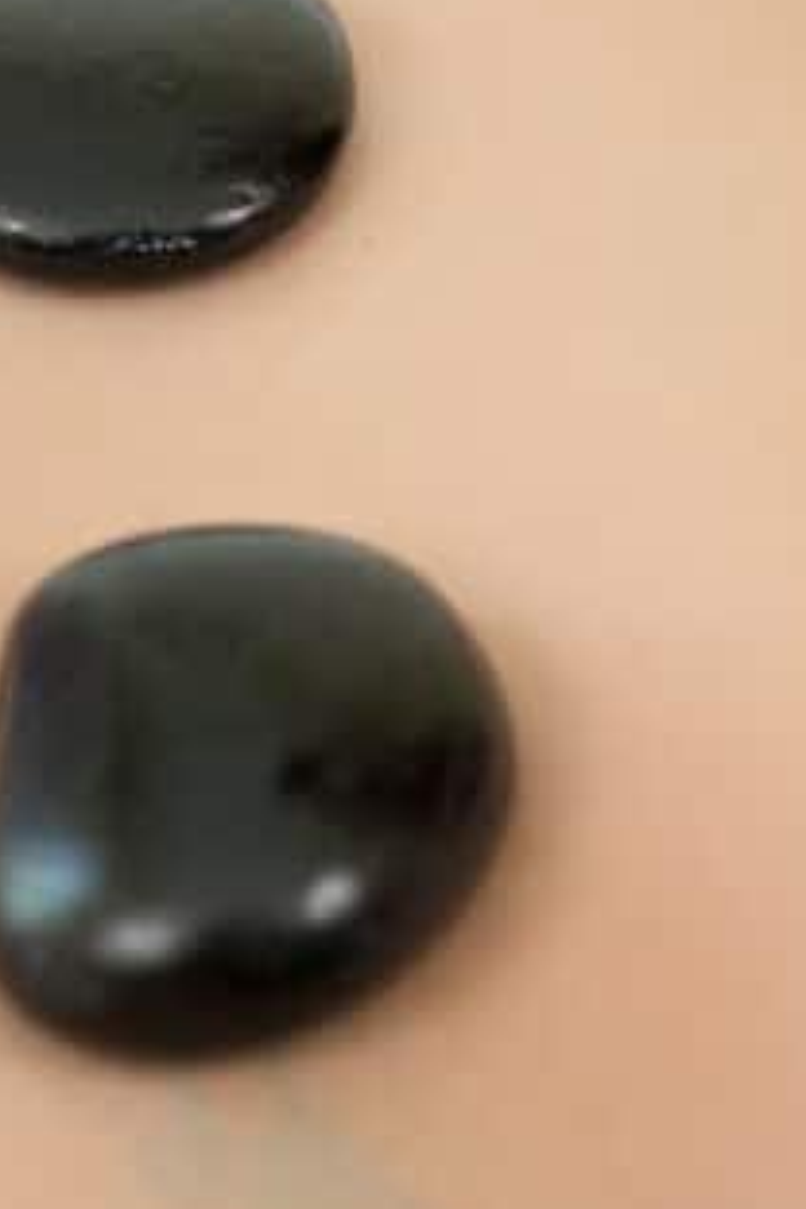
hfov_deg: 8.3
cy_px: 143
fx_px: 5507
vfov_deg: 12.4
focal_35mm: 164
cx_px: 126
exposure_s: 1/100
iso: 400
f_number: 3.5
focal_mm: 50
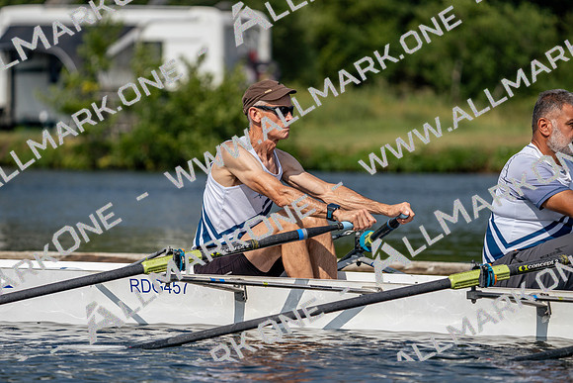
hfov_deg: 6.5
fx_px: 5062
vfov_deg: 4.3
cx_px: 286
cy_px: 192
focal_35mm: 318
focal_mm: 318
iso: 125
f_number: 6.3
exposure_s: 1/1600
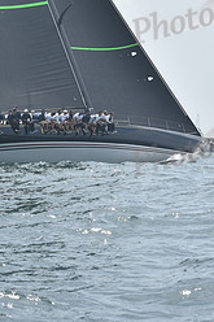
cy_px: -38
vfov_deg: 12.3
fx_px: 1464
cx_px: 65
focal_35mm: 164
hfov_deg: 8.4
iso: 250
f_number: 9
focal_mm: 70
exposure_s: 1/800
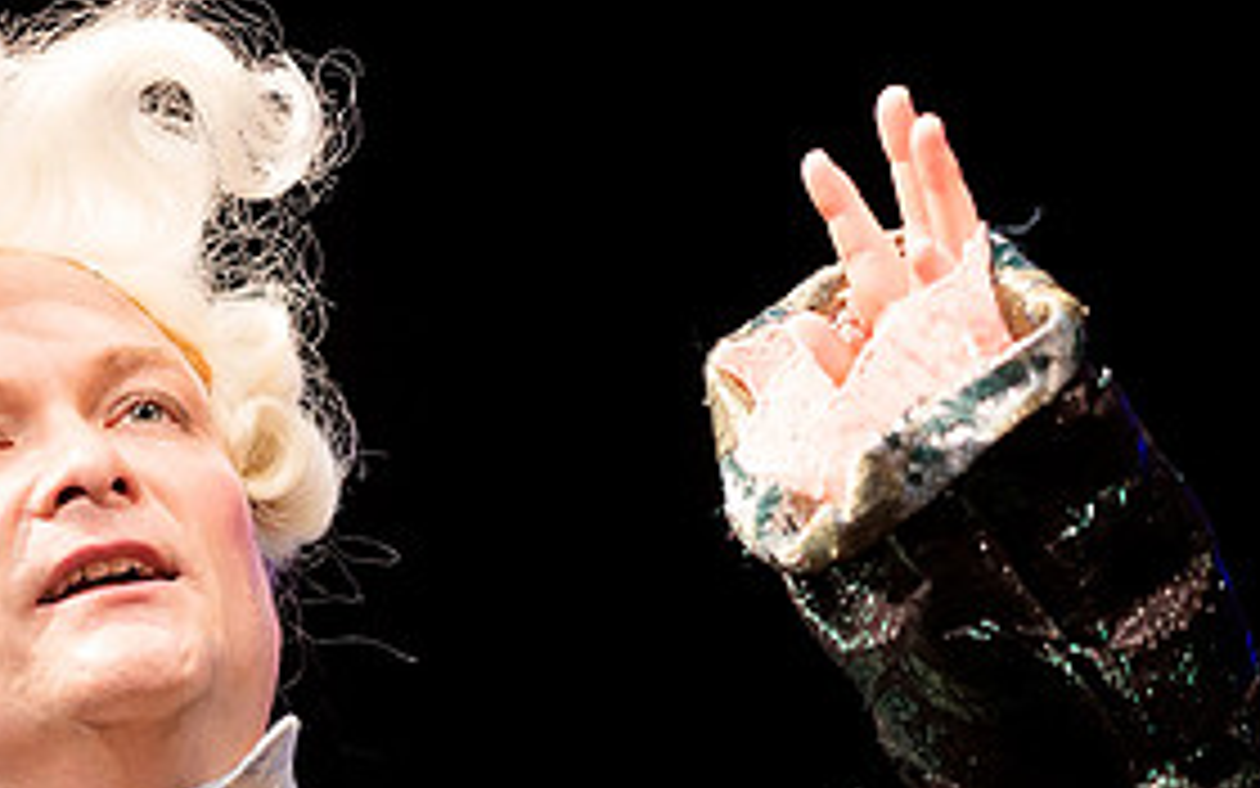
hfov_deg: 5.0
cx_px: 112
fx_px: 14491
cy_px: 637
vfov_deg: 3.1
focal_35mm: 422
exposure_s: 1/200
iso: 1600
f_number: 4
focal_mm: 200
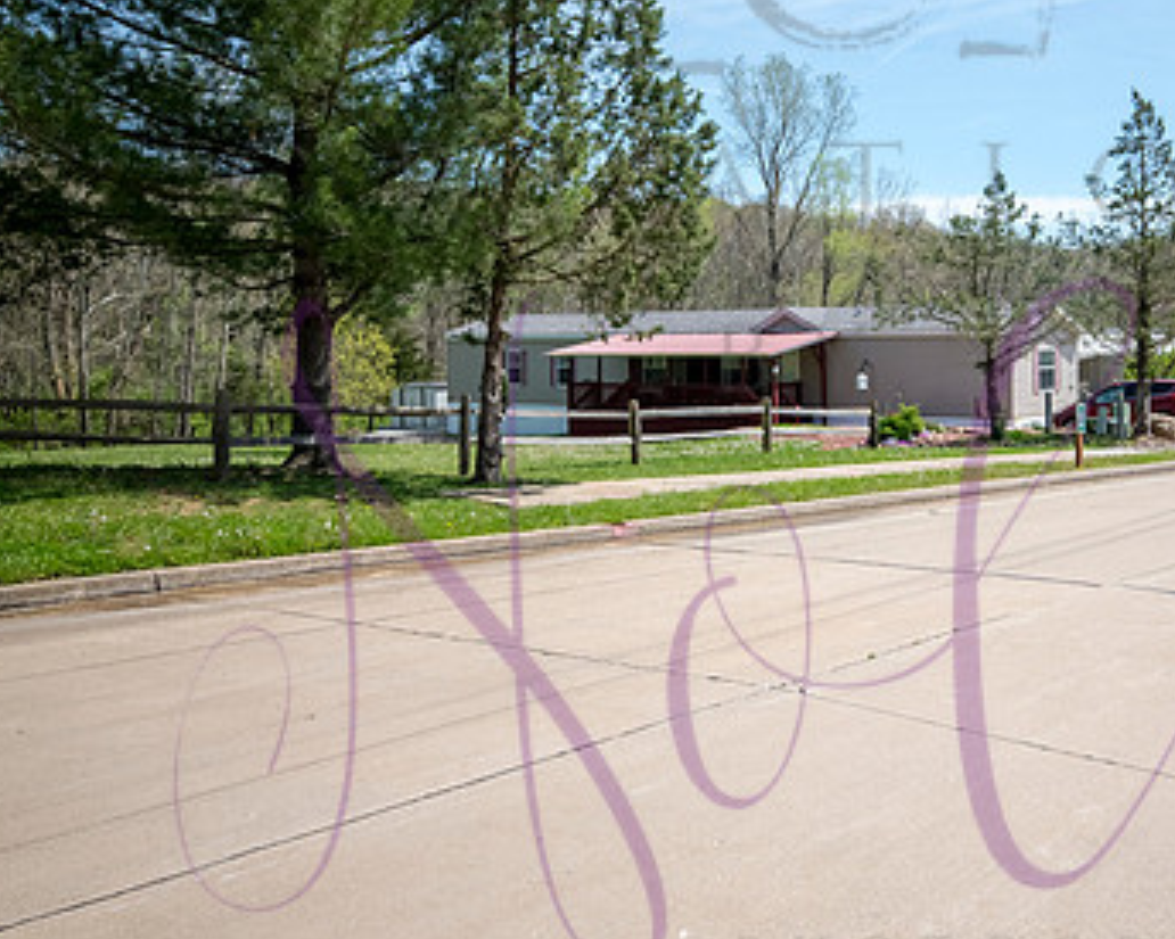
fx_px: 1321
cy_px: 350
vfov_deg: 38.9
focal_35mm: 38
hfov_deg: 46.5
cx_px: 857
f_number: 11
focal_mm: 24
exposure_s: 1/320
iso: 400
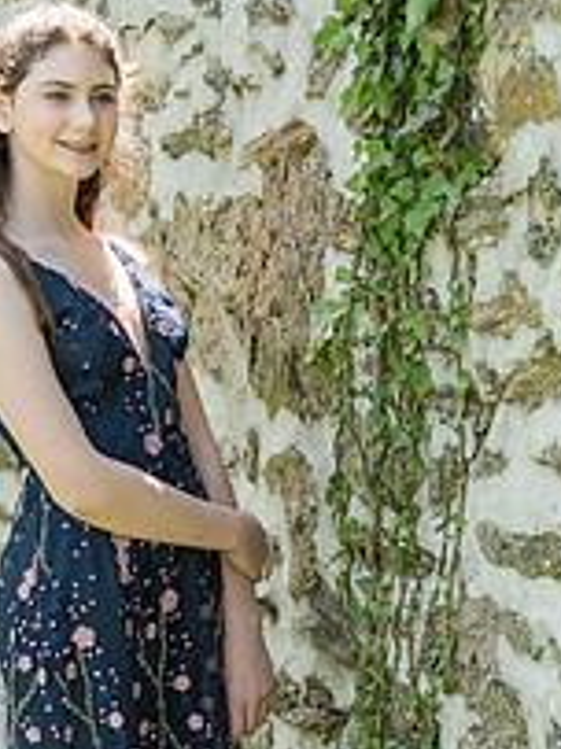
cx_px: 255
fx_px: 3223
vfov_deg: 13.3
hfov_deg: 9.9
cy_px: 461
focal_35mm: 149
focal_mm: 70
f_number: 3.2
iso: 400
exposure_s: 1/640
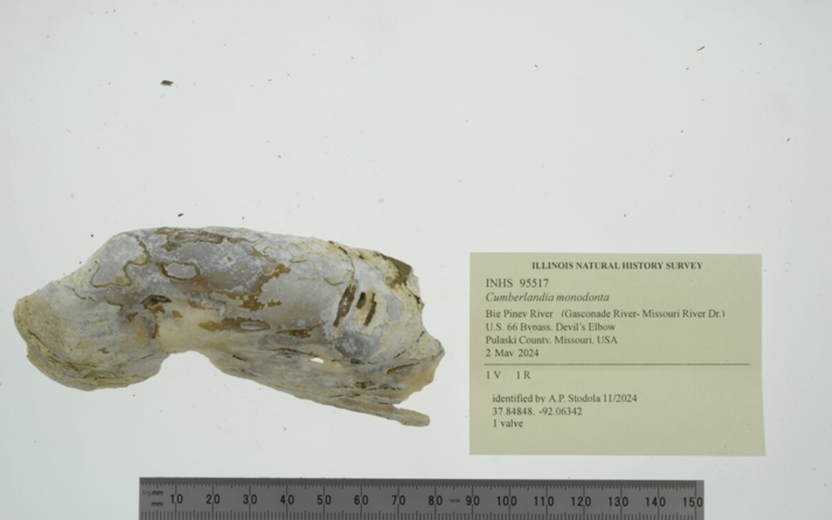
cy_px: 258
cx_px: 418
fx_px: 1406
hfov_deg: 33.0
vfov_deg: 21.0
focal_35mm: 62
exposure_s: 1/10
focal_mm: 60
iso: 100
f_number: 32
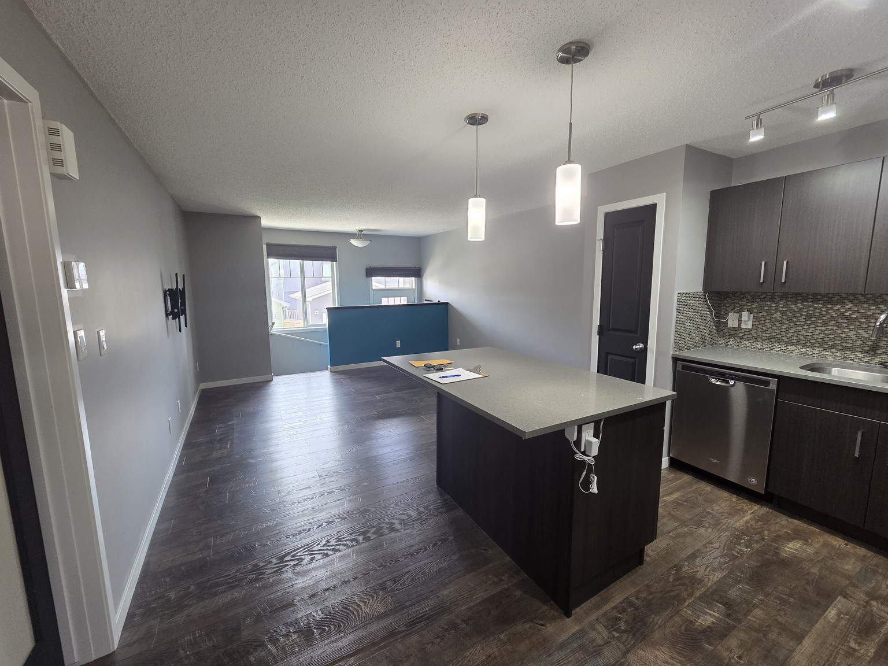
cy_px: 333
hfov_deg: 106.2
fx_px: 333
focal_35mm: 13
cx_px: 444
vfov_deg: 89.9
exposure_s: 1/60
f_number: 2.2
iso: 200
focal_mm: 2.2
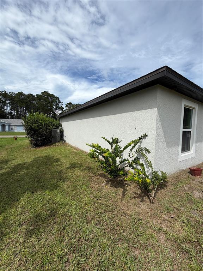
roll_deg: +1.6
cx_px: 102
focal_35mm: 14
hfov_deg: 85.7
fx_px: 109
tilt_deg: -5.5
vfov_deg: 102.1
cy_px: 136
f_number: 2.2
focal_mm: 2.22
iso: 20
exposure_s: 1/1259
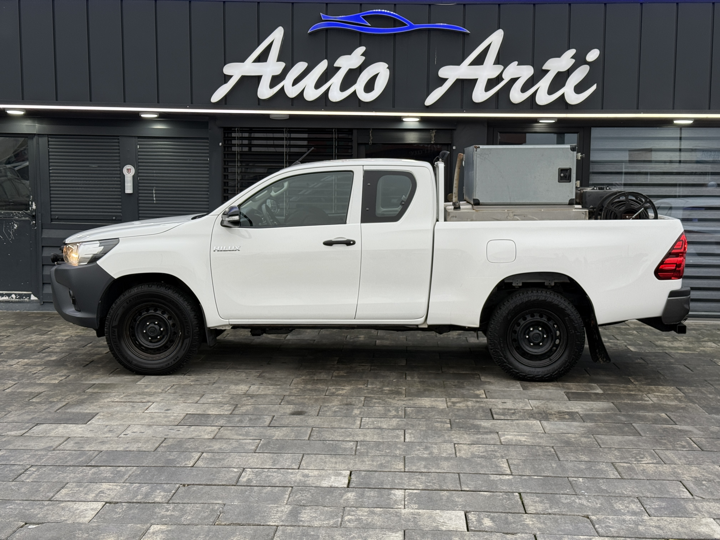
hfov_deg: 39.7
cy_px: 270
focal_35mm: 48
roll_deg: -0.8
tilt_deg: -5.2
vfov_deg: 30.3
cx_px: 360
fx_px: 998
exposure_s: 1/122
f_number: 1.78
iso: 50
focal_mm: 6.76
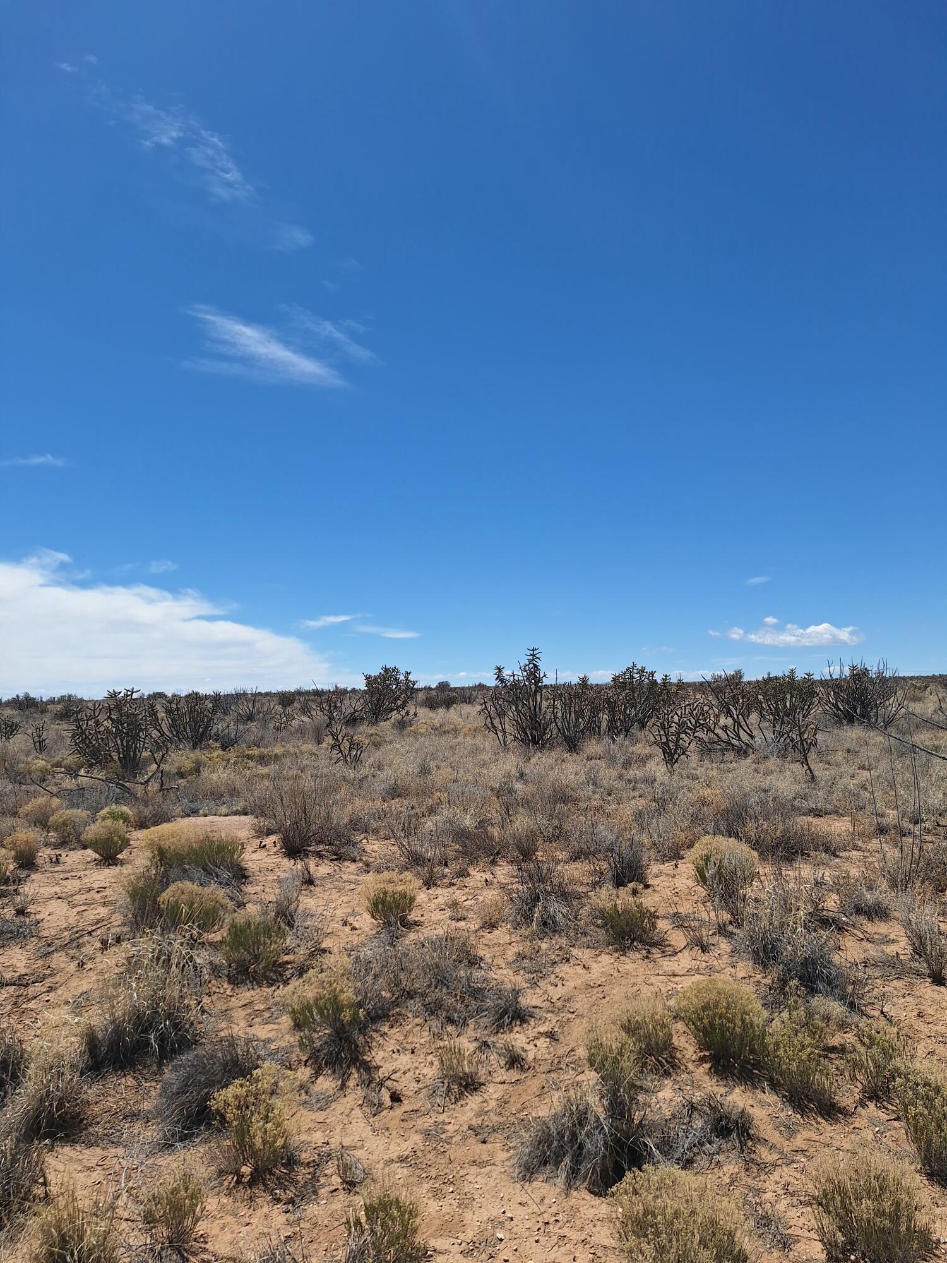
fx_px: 839
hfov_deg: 58.9
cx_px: 474
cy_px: 632
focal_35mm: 23
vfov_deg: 73.9
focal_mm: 5.54
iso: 40
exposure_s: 1/3953
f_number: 1.8
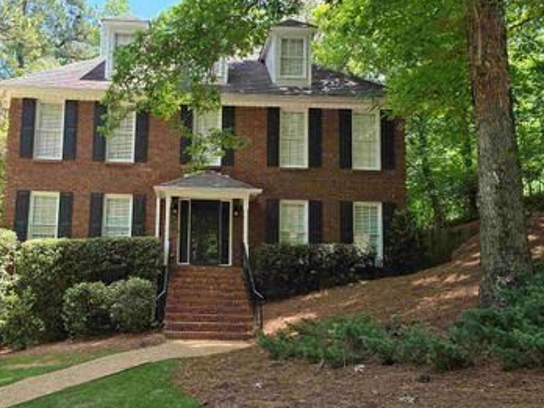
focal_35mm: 33
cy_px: 223
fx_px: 519
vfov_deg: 42.9
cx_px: 195
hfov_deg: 54.6
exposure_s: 1/180
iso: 16
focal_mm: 6.3
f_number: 1.7
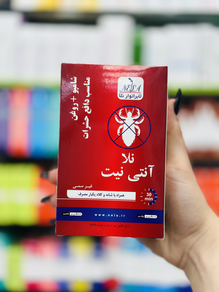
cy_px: 146
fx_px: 405
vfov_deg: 39.7
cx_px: 110
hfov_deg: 30.3
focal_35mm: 48
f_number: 1.78
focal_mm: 6.86
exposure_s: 1/100
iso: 64
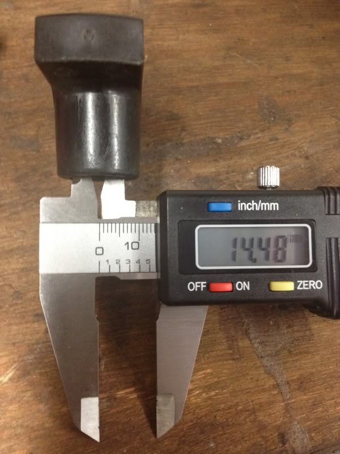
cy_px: 227
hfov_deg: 40.7
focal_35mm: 35
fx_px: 458
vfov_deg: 52.6
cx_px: 170
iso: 400
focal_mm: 4.3
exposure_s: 1/20
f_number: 2.4
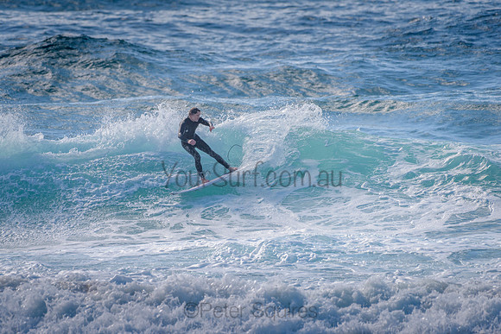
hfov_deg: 3.4
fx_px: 8535
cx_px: 194
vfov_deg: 2.2
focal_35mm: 613
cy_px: 172
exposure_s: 1/2000
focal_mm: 500
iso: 180
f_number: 5.6
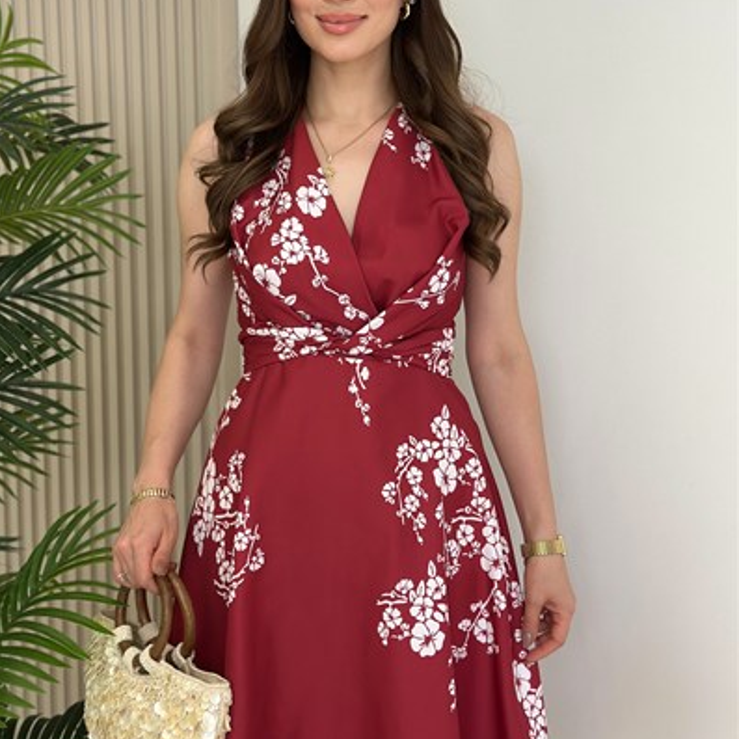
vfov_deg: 30.0
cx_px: 369
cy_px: 304
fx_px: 1377
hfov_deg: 30.0
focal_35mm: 57
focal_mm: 6.86
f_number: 1.78
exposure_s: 1/246
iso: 80
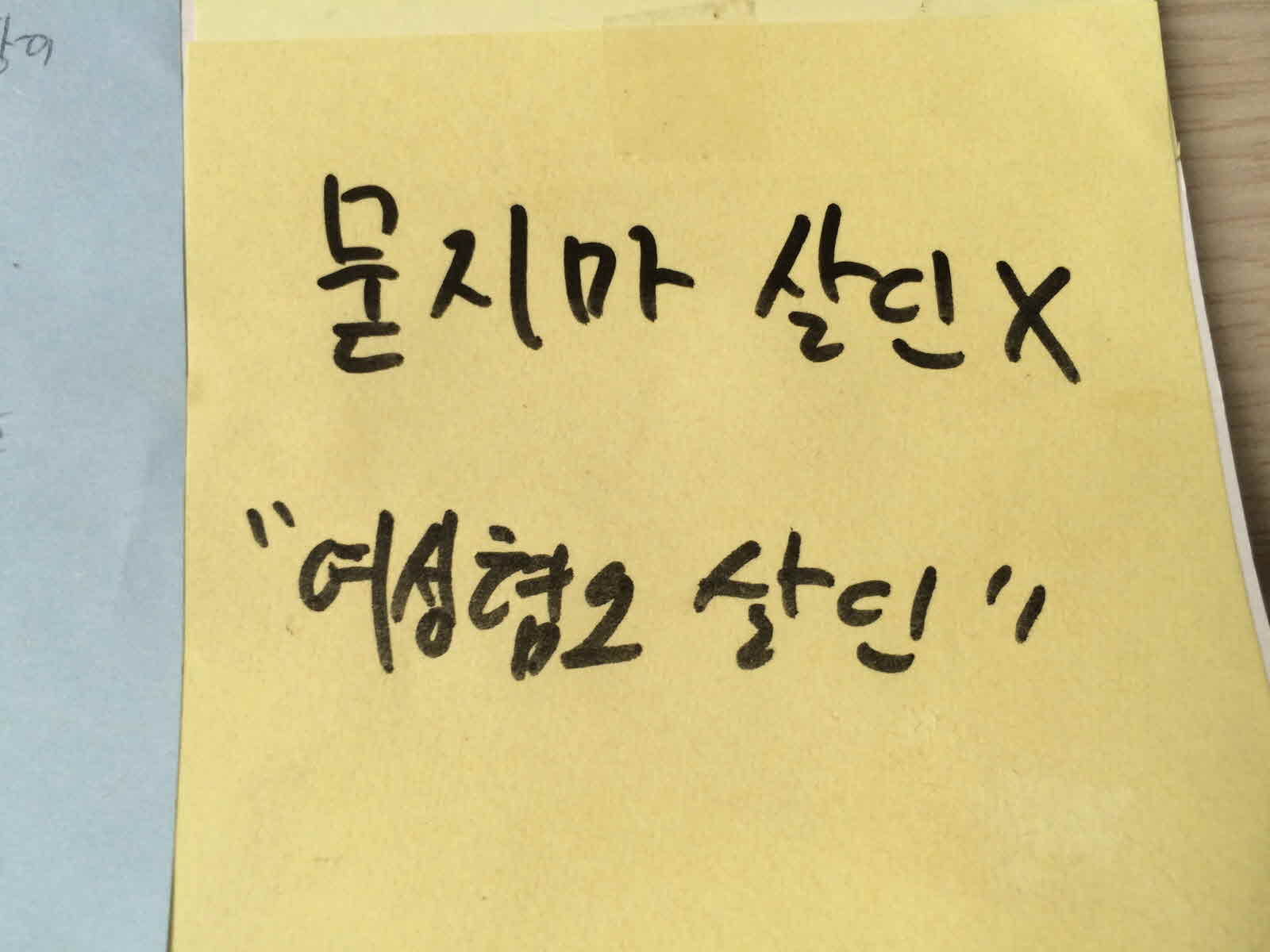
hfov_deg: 61.7
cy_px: 476
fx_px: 1064
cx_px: 635
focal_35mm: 29
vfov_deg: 48.2
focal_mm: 4.15
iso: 50
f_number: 2.2
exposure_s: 1/120
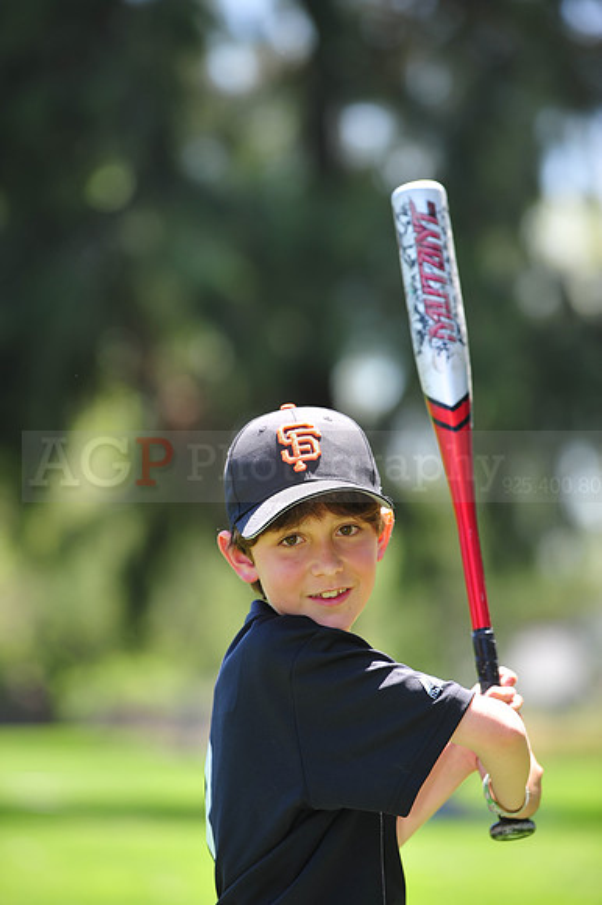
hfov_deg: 6.9
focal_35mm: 200
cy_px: 452
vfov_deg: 10.3
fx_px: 5022
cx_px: 301
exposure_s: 1/320
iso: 200
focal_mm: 200
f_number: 4.5
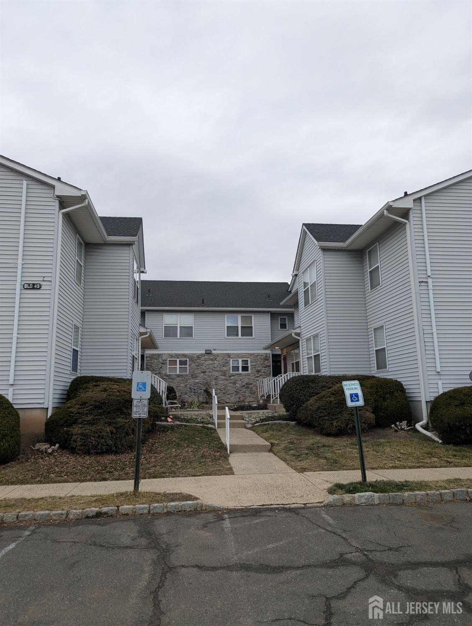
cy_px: 313
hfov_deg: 56.9
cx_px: 236
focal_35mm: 24
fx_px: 435
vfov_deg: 71.5
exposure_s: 1/97.2
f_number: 1.85
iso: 52
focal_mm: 6.81
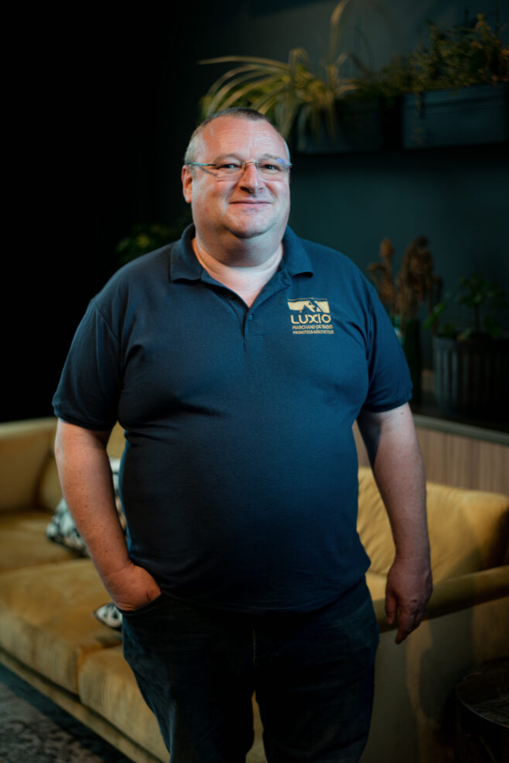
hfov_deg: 26.0
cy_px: 391
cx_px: 257
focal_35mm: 52
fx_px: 1103
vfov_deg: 38.2
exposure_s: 1/200
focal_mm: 50
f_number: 1.8
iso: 100
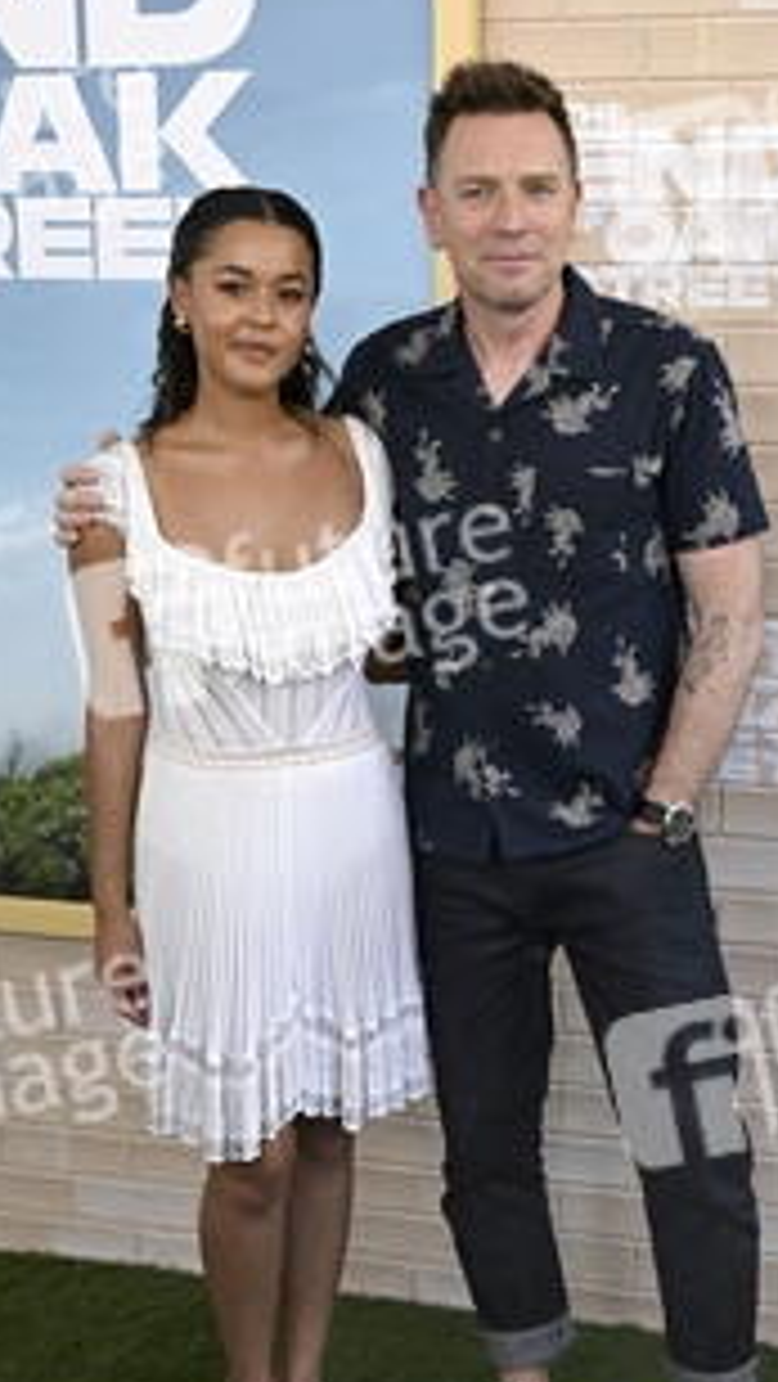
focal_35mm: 60
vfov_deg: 34.7
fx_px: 2197
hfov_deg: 20.1
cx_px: 427
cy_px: 837
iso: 640
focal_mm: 44
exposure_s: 1/250
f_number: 6.3
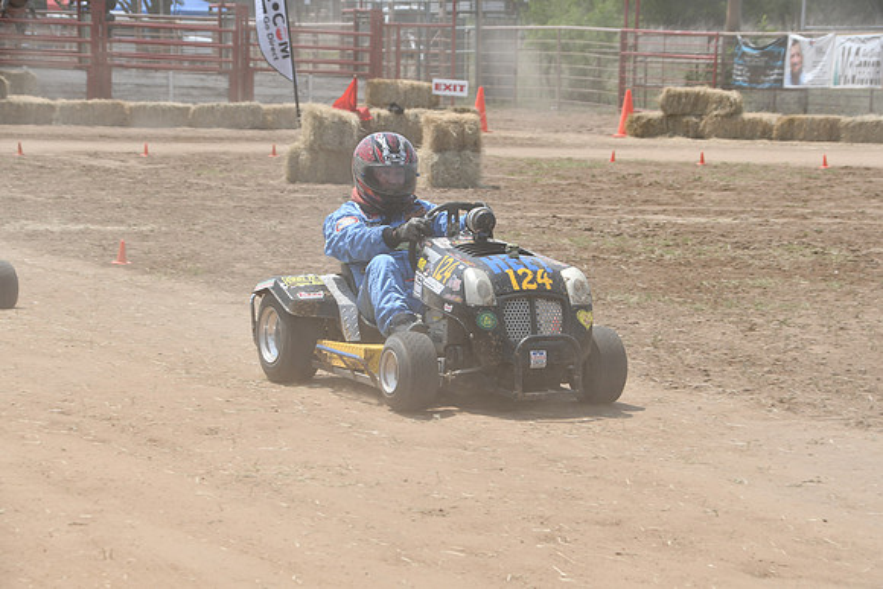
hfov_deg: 15.9
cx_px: 442
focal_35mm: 129
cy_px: 294
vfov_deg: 10.6
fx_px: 3165
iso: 100
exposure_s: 1/320
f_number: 9
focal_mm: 86
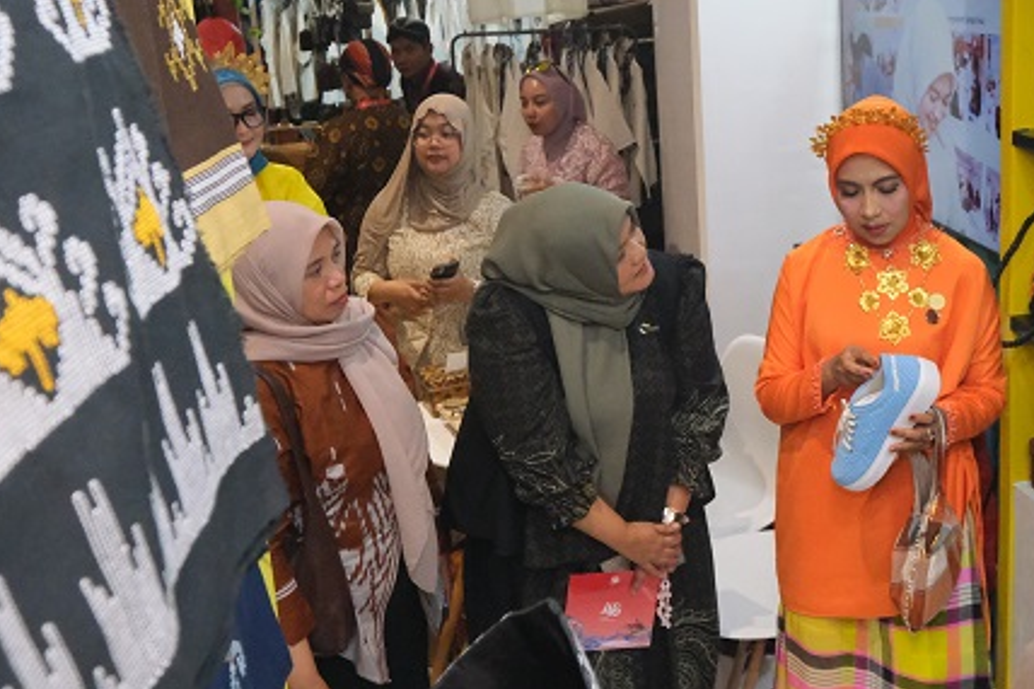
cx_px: 739
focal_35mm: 43
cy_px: 216
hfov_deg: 44.3
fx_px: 1235
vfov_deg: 30.9
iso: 8000
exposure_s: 1/400
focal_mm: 15.1
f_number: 5.6
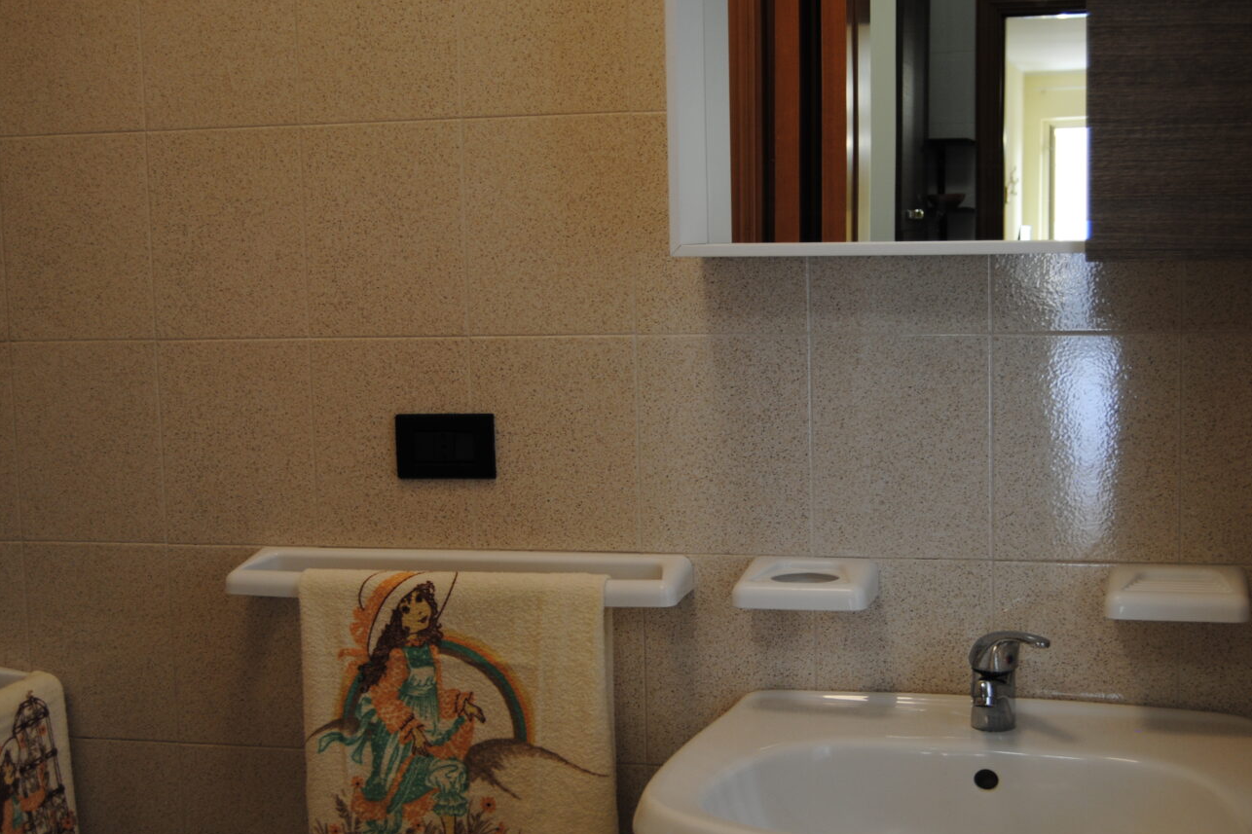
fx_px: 1933
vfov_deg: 24.3
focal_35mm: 56
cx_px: 651
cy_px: 460
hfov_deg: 35.9
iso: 200
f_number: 4.2
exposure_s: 1/40
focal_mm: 31
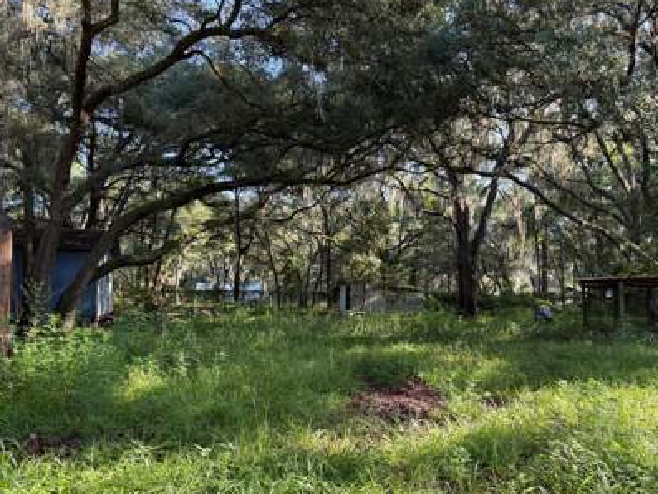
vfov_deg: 48.2
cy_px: 275
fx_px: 551
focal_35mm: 29
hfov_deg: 61.5
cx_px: 366
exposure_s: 1/180
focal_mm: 6.76
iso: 64
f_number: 1.78
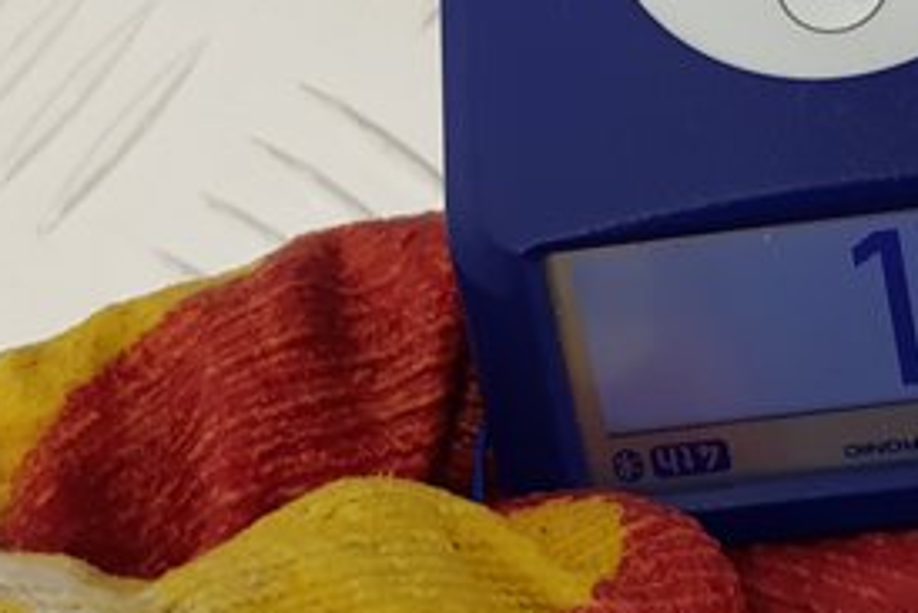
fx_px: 2577
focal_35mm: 101
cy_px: -33
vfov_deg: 13.3
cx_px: 841
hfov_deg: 19.8
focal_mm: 4.2
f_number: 1.7
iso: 64
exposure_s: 1/100
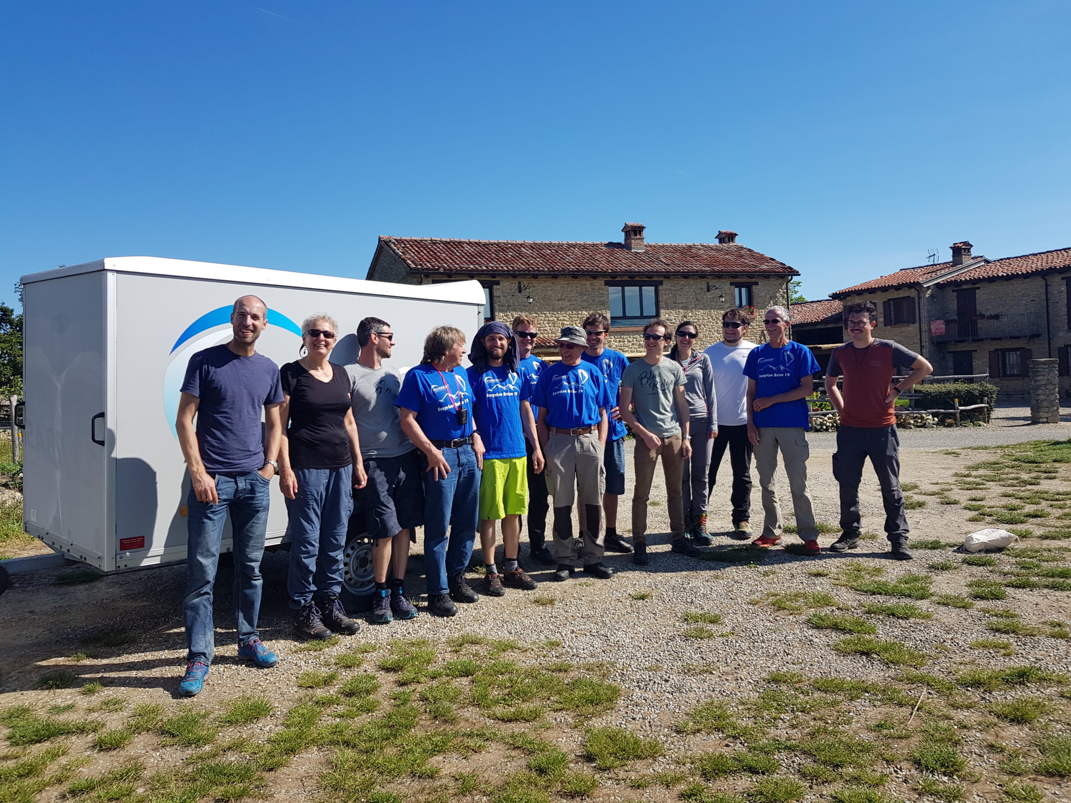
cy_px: 402
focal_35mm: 26
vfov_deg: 53.1
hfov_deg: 67.3
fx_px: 804
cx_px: 536
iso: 40
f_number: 1.7
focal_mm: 4.2
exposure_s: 1/2088
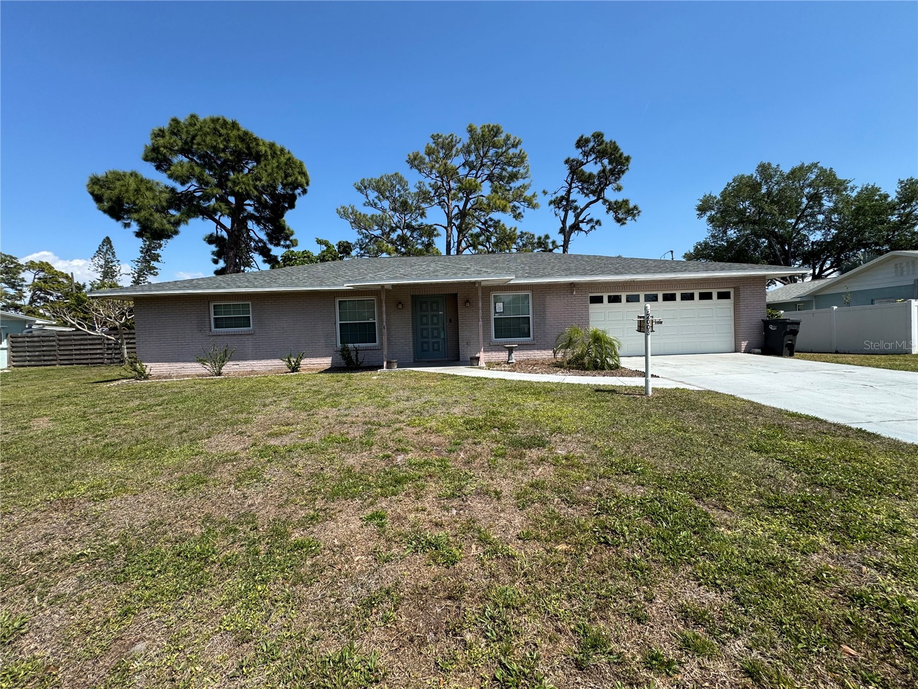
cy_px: 344
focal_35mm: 14
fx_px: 371
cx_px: 459
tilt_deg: -1.1
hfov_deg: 102.1
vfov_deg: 85.7
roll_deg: +1.6
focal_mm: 2.22
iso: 50
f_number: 2.2
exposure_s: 1/1880
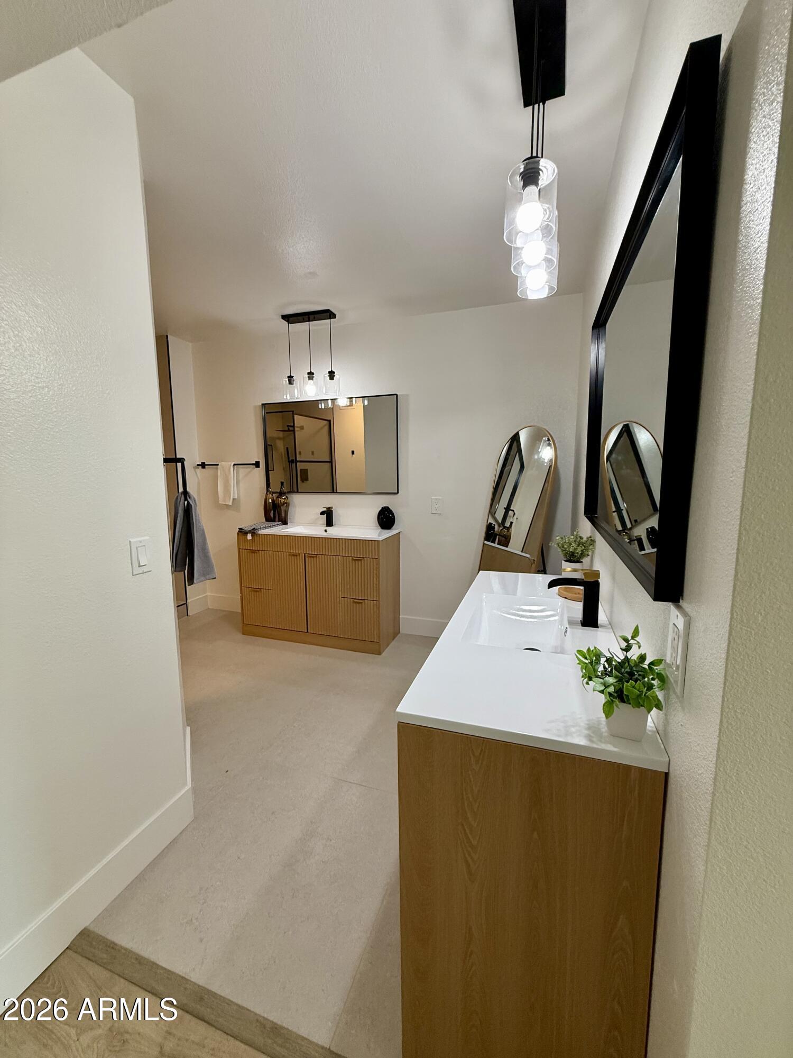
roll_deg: -0.5
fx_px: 428
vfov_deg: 102.1
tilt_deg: -7.7
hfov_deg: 85.7
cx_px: 396
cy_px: 529
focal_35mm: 14
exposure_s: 1/120
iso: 125
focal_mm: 2.22
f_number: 2.2
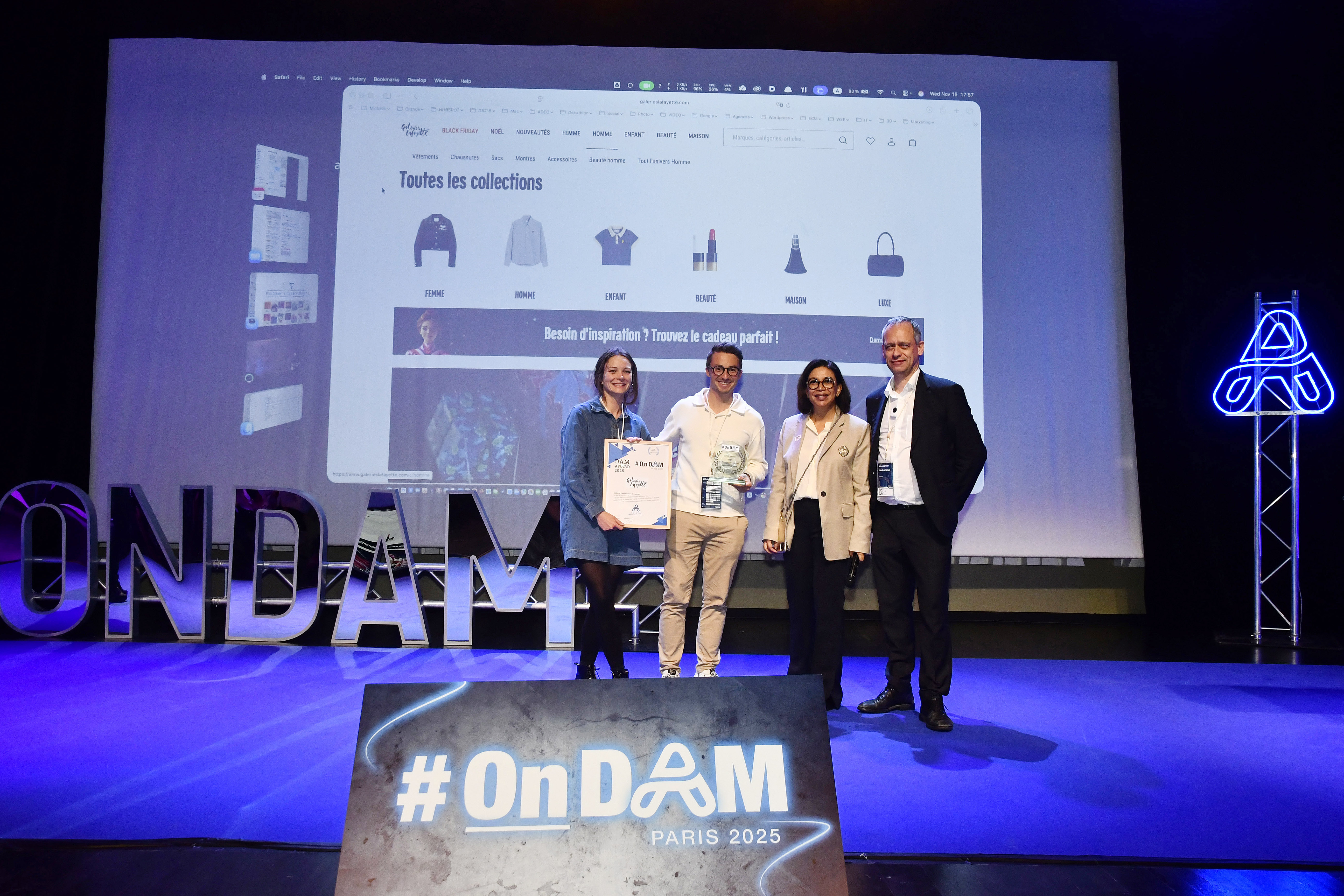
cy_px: 448
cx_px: 672
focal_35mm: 30
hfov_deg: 61.9
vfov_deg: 43.6
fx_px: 1120
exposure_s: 1/160
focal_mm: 20
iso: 1250
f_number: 5.6
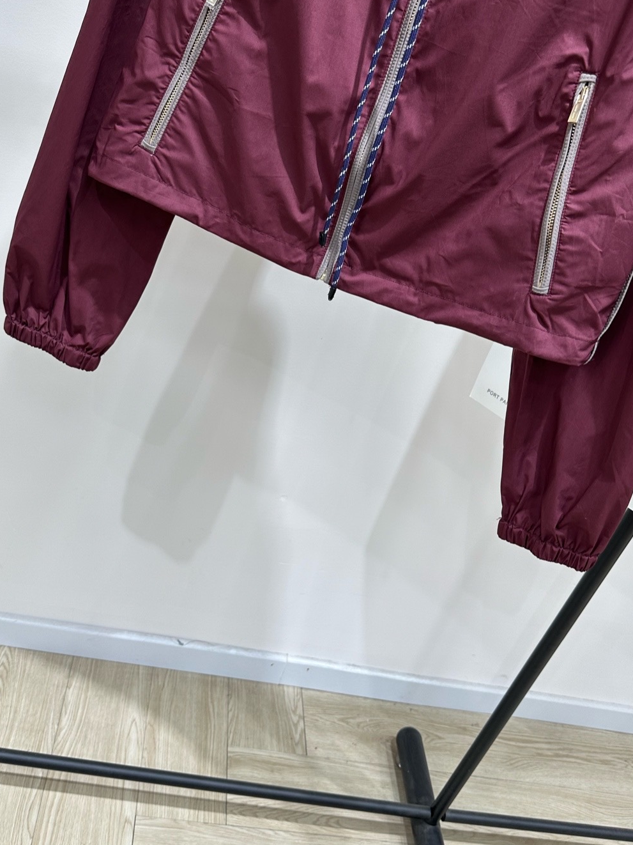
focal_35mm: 31
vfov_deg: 58.3
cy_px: 436
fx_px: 756
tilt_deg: -31.1
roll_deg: -19.5
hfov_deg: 45.4
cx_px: 298
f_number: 1.78
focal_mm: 6.86
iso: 80
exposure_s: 1/100
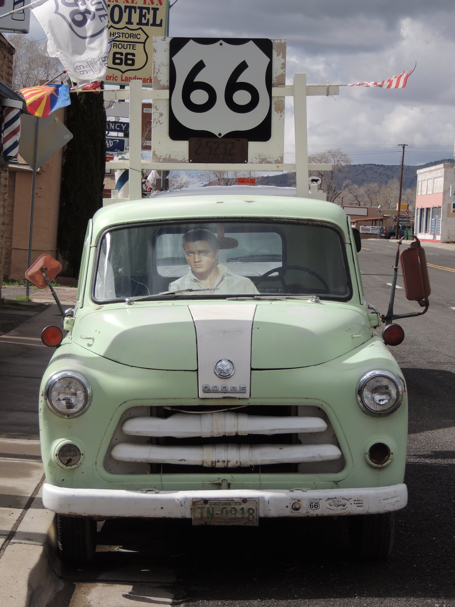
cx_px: 228
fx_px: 1753
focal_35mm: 100
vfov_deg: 19.6
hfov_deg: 14.8
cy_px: 304
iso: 100
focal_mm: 17.8
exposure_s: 1/160
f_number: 4.1
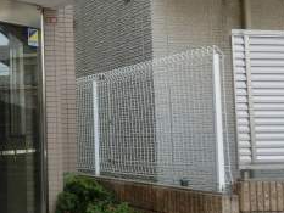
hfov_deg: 25.5
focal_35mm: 66
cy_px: 94
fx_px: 542
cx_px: -80
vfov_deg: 22.3
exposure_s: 1/125
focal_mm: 4.24
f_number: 7.9
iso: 320
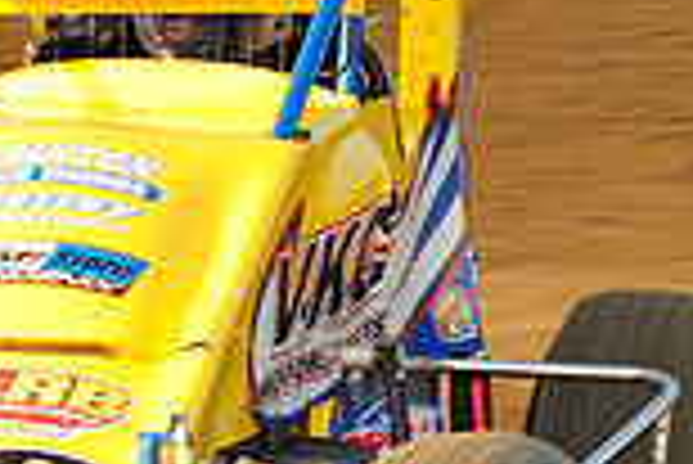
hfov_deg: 3.2
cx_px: 68
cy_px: 437
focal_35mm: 639
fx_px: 12312
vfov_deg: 2.2
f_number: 8
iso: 400
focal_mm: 170
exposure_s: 1/320
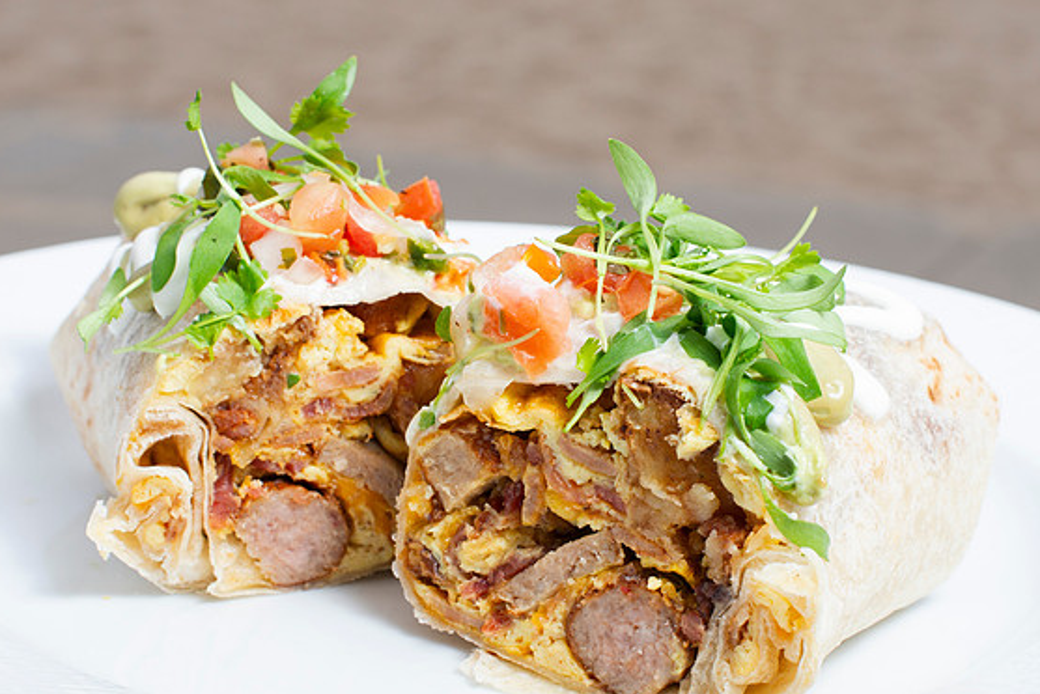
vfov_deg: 17.3
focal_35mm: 79
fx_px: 2283
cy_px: 379
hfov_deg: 25.7
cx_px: 561
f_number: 9
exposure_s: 1/250
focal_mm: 50
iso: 200
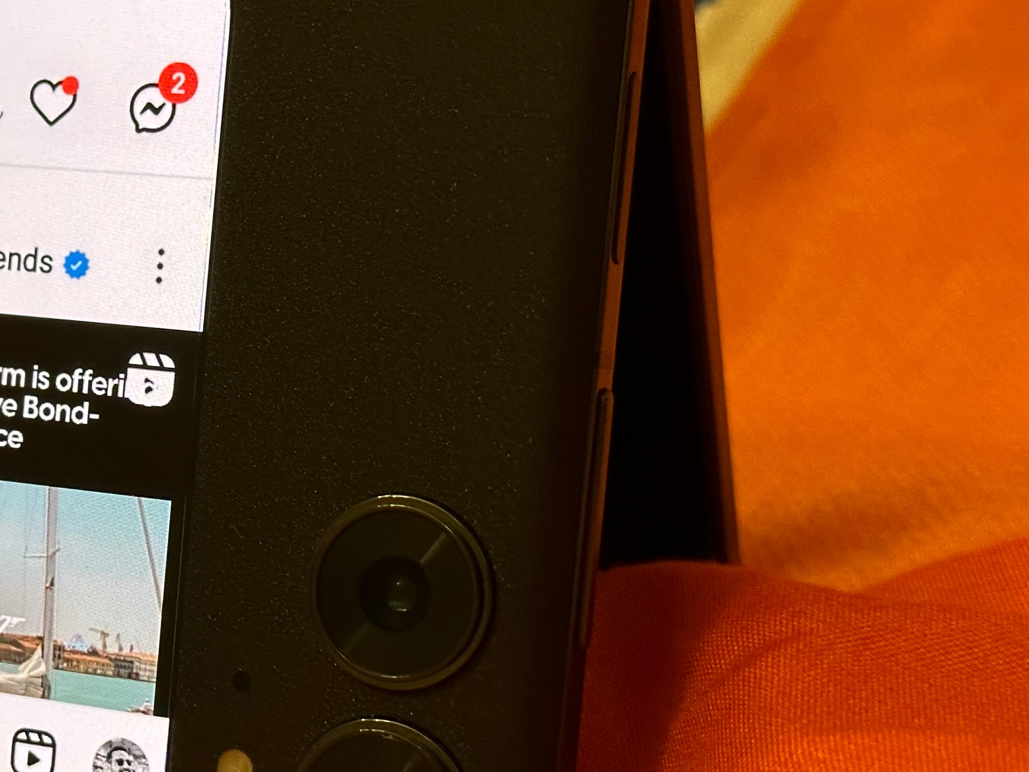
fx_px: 2676
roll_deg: -0.1
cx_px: 181
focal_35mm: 90
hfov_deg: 21.5
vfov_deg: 16.4
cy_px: 429
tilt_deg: -31.1
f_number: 1.78
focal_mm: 6.86
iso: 320
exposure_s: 1/40
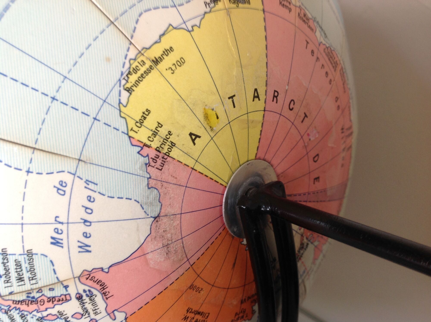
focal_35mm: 35
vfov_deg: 40.6
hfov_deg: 52.7
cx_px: 216
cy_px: 161
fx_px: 435
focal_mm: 4.28
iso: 50
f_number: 2.4
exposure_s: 1/17
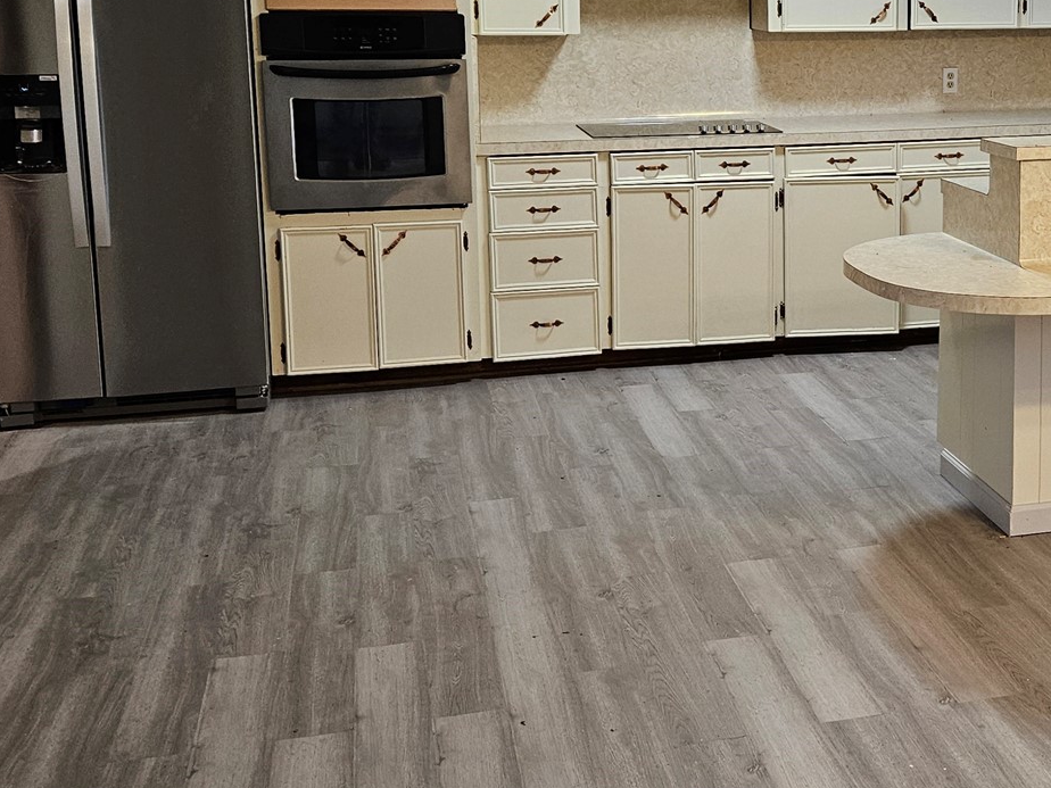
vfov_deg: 28.3
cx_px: 870
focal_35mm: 51
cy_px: 238
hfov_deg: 36.0
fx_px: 1548
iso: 320
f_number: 1.8
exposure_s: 1/120
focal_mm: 5.4
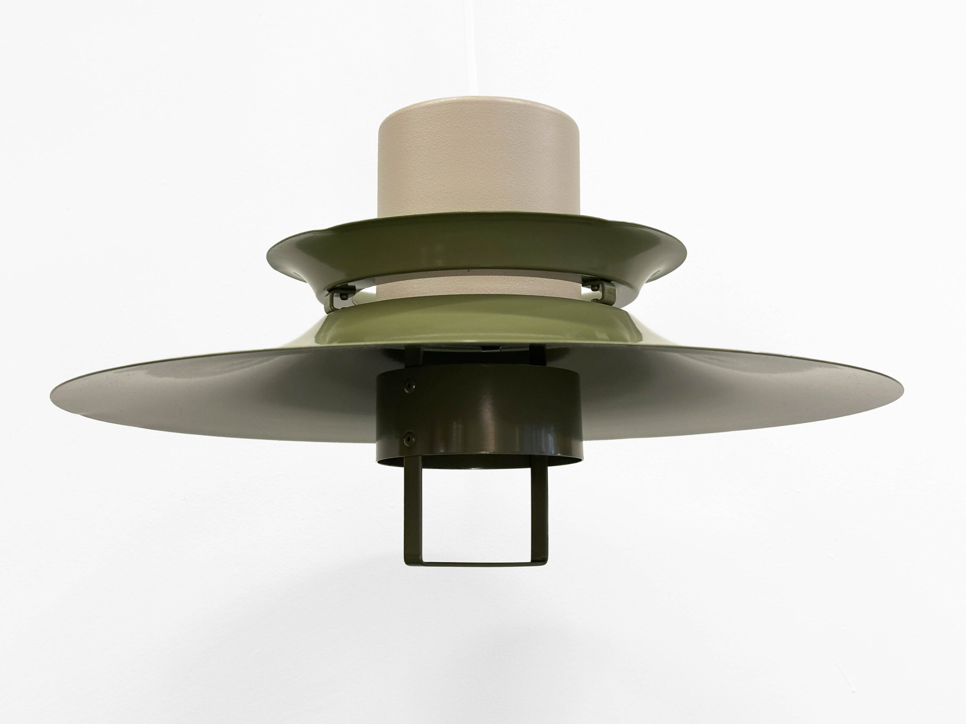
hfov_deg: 39.7
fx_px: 1339
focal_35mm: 48
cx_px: 483
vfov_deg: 30.3
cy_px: 362
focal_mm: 6.86
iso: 100
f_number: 1.78
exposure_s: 1/50
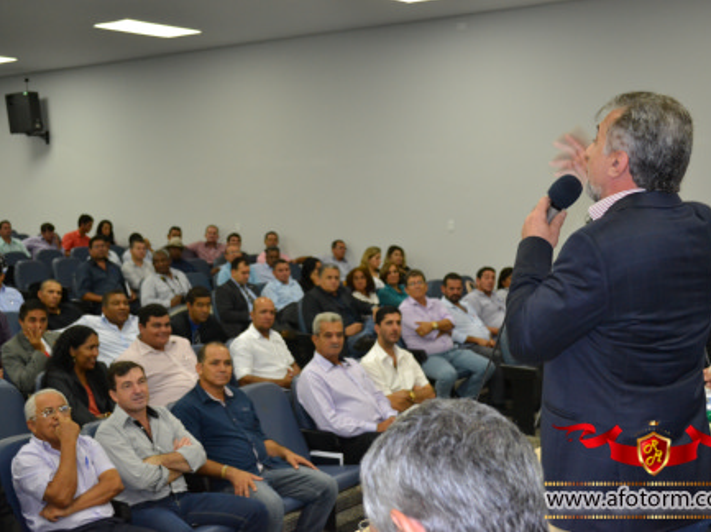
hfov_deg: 38.2
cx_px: 368
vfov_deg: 29.1
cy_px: 260
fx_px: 1026
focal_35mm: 50
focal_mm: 30
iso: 1400
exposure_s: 1/60
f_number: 4.5
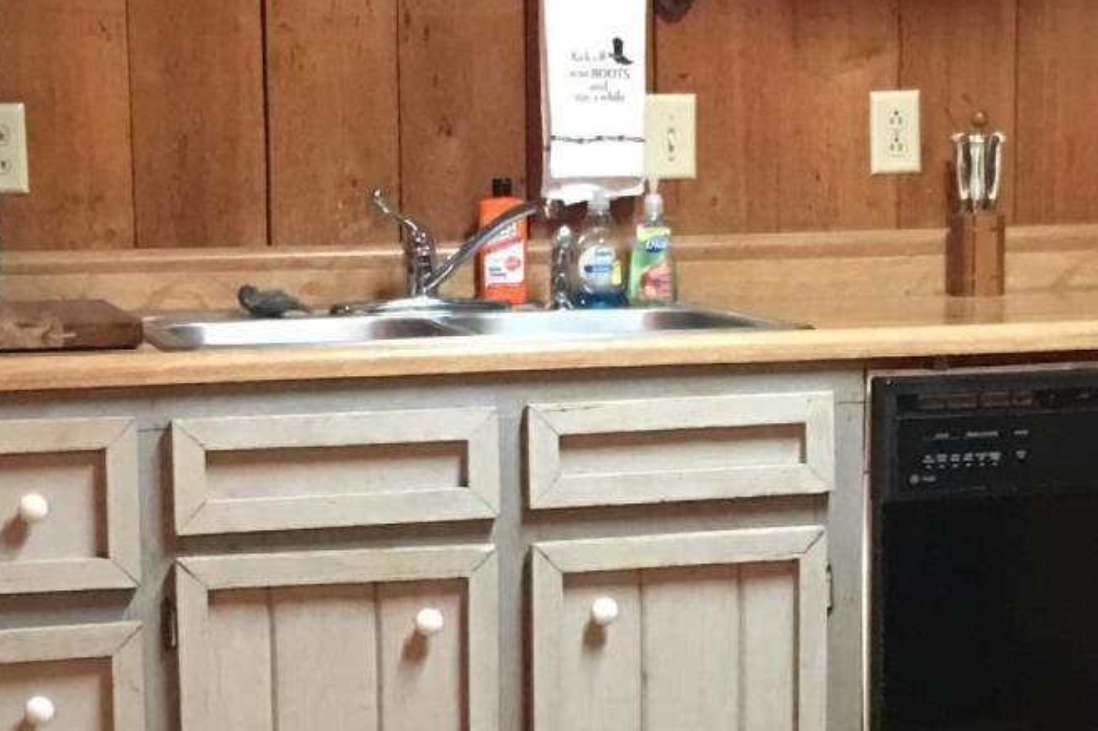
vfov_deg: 14.8
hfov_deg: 22.1
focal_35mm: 92
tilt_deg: -7.0
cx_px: 574
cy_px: 560
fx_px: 2805
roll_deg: +1.0
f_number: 2.2
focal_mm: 4.15
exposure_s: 1/4
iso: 80
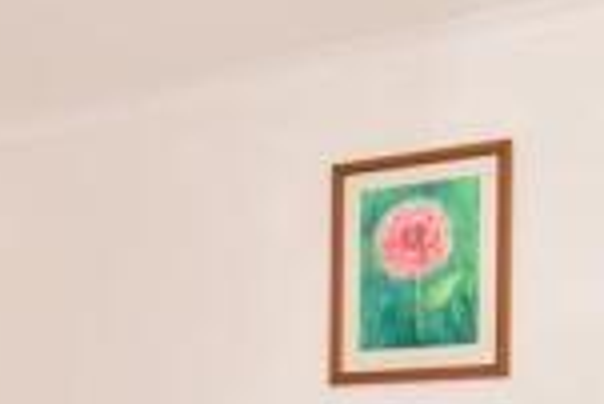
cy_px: 546
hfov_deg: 30.0
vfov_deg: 19.2
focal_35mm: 65
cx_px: 96
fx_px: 1092
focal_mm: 10
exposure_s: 1/200
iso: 400
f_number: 8
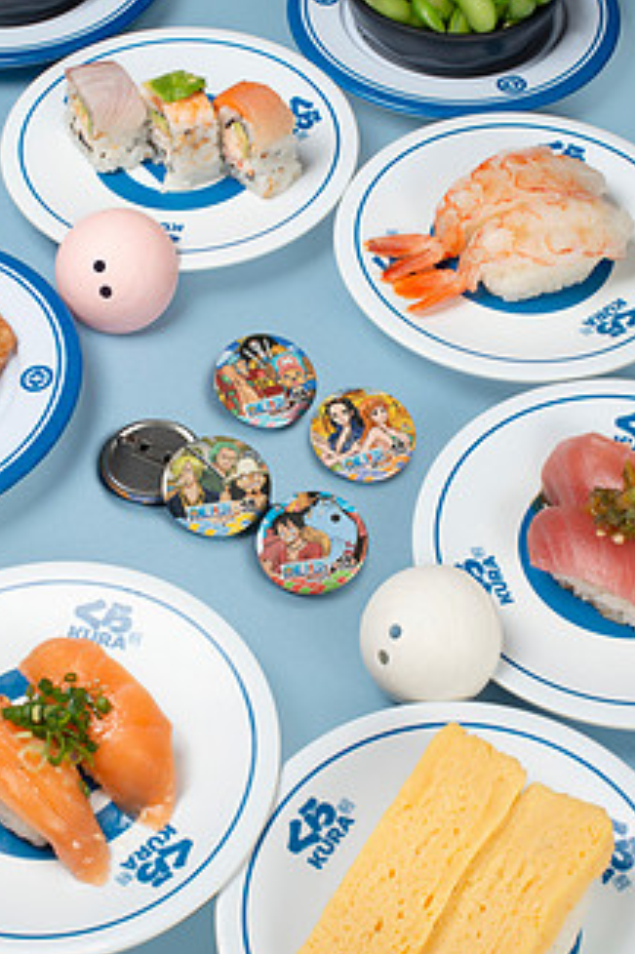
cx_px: 258
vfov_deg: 29.2
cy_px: 386
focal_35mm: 69
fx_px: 1827
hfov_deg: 19.7
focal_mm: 50
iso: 200
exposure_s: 1/80
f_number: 16
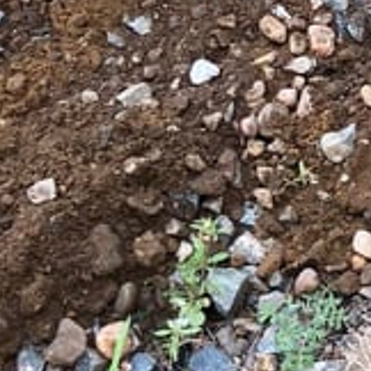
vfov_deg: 10.8
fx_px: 1892
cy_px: -205
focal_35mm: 156
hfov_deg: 11.0
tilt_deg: -52.5
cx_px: 437
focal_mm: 4
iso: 50
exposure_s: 1/120
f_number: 1.8
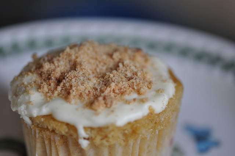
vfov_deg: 8.7
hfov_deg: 13.1
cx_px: 118
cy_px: 78
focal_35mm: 158
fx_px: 1027
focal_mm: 105
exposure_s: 1/160
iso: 640
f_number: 3.2
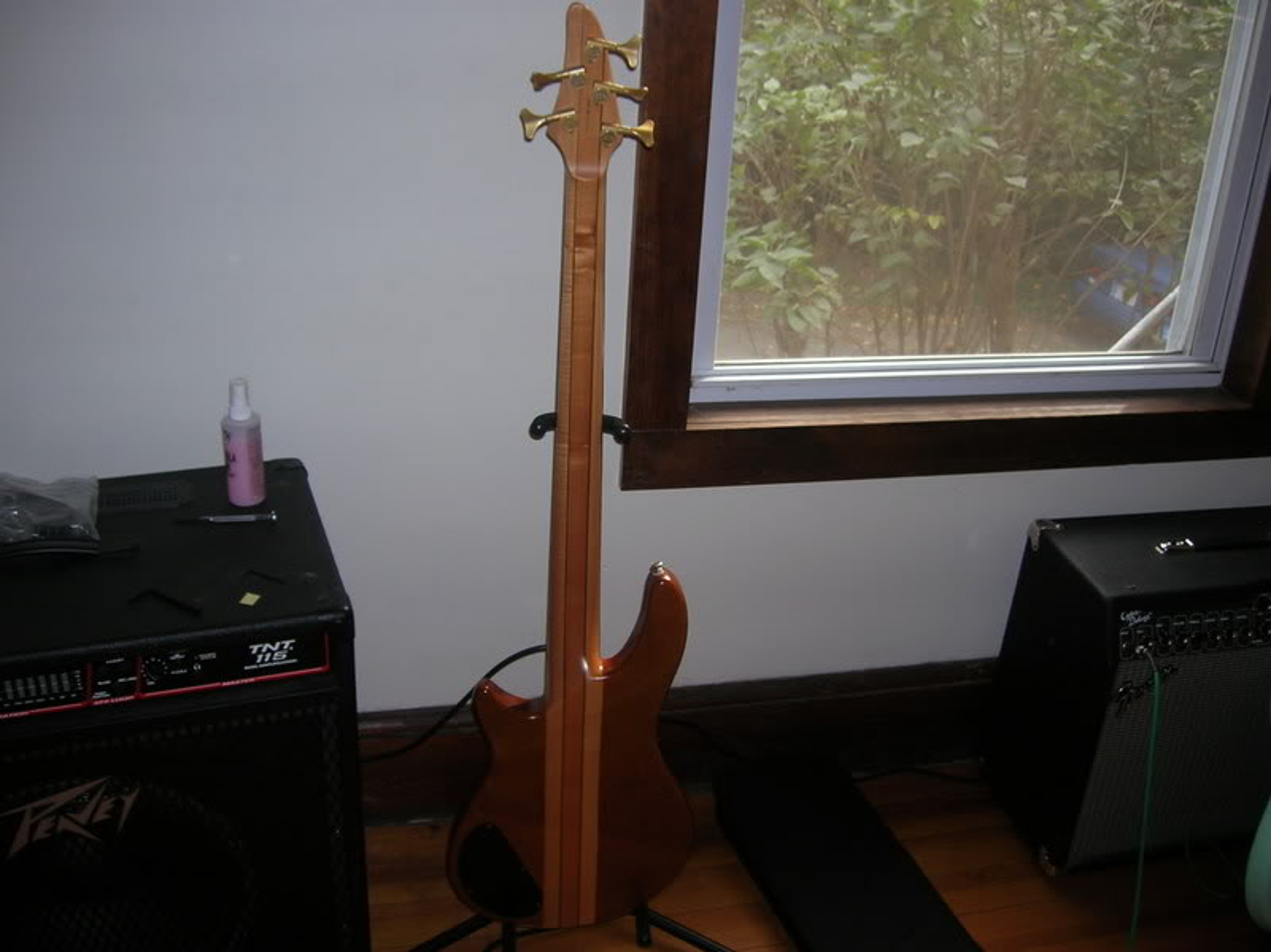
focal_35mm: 34
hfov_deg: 54.0
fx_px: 1248
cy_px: 476
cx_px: 636
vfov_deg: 41.8
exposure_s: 1/60.1
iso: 50
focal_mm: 5.7
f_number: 2.9
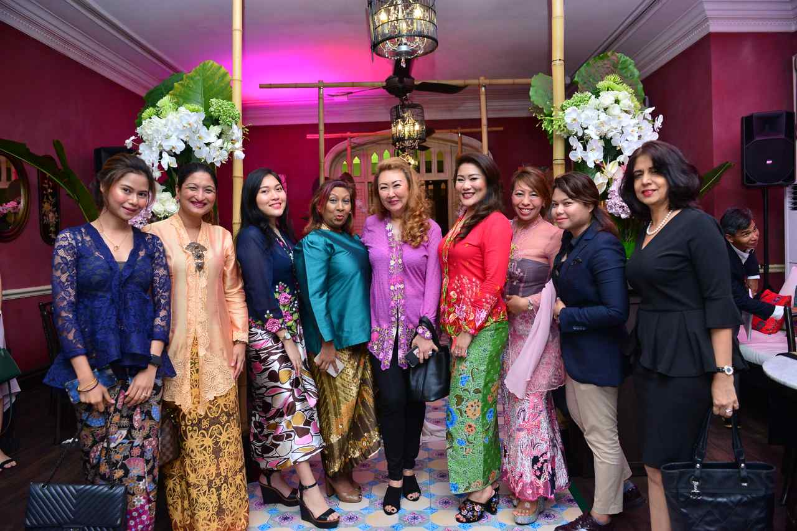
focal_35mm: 24
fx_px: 531
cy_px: 266
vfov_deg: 53.1
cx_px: 398
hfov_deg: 73.8
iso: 1250
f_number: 4
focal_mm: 24
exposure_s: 1/125
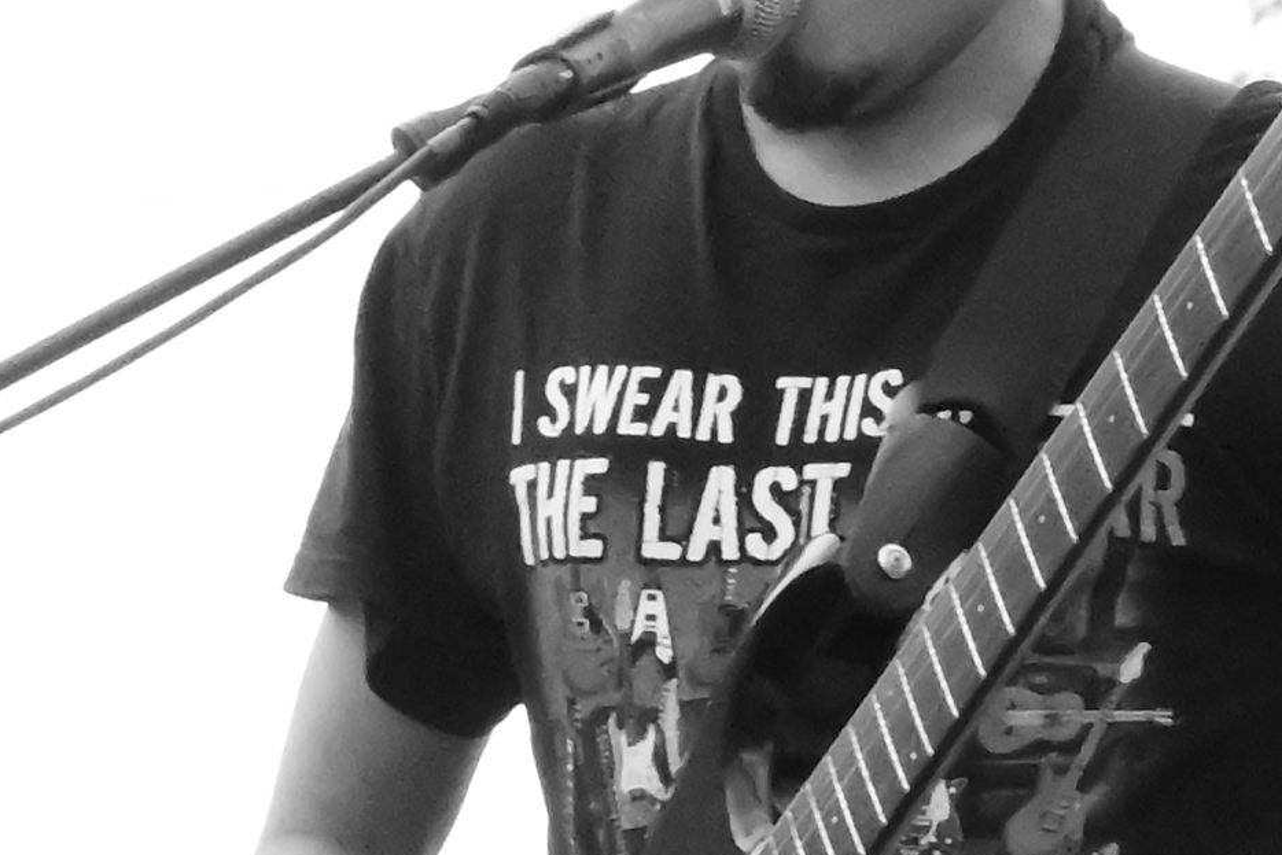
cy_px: 557
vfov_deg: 1.7
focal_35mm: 787
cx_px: 2742
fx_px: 28028
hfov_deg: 2.6
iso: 6400
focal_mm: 88
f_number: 13
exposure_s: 1/320
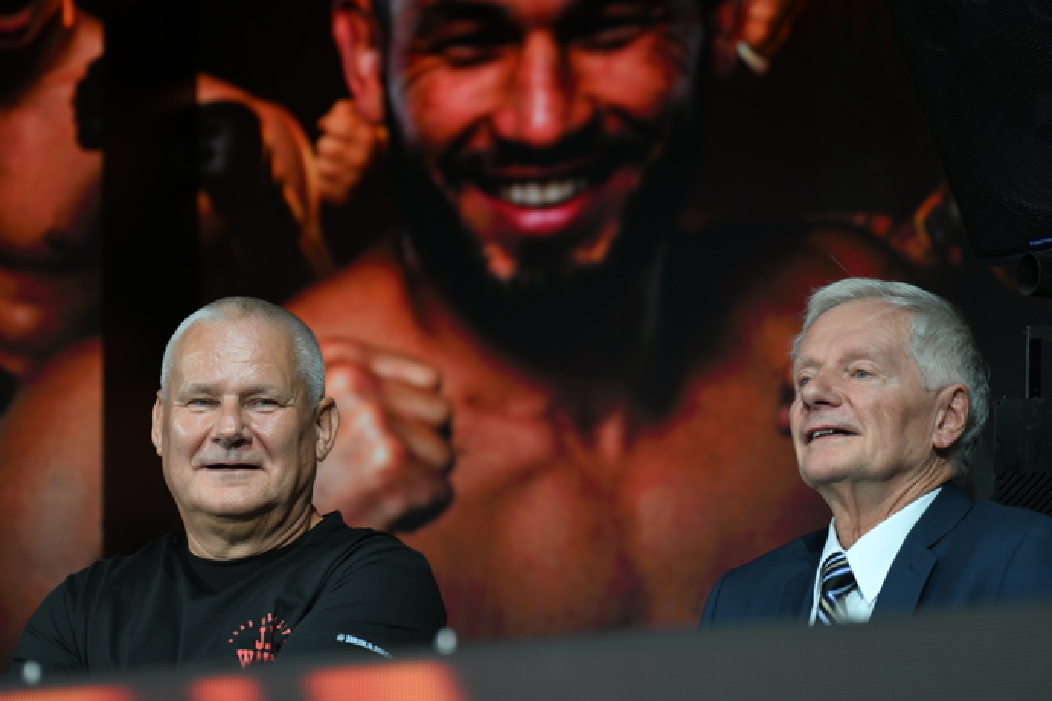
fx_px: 3068
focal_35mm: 105
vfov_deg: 13.0
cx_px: 526
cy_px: 350
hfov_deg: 19.5
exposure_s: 1/160
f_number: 2.8
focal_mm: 70
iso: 160
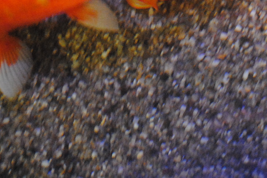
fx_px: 1740
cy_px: -38
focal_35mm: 234
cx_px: 312
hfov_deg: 8.7
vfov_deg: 5.8
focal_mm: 55
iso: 1600
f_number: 5.6
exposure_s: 1/20
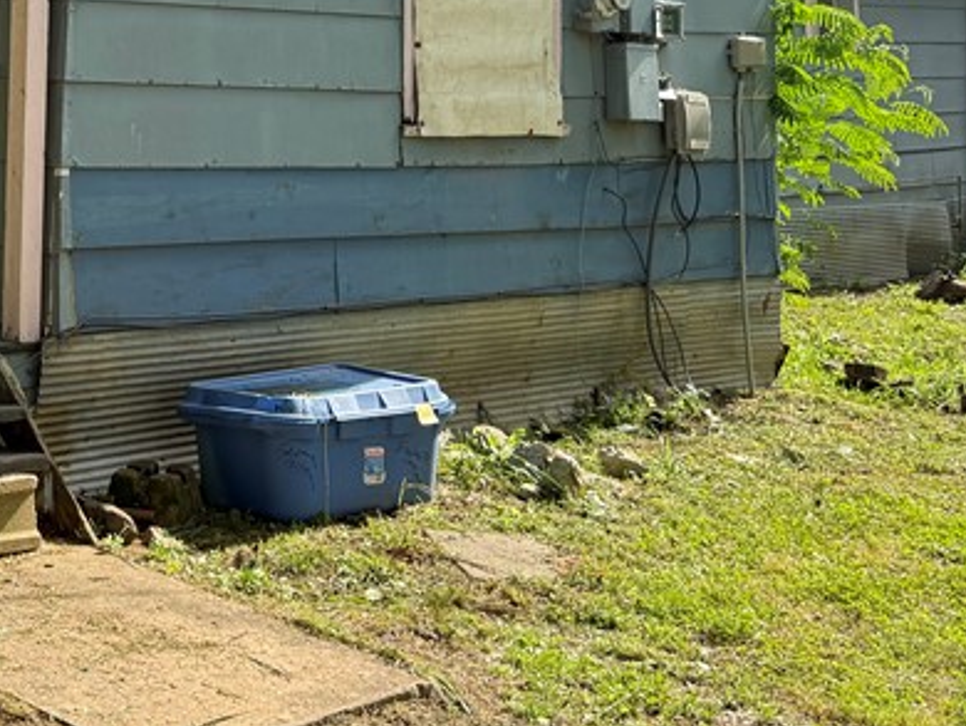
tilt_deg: +3.2
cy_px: -47
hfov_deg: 28.9
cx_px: 12
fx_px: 1759
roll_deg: -2.0
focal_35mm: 63
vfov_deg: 22.2
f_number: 1.78
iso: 100
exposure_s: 1/1292
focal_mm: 6.76
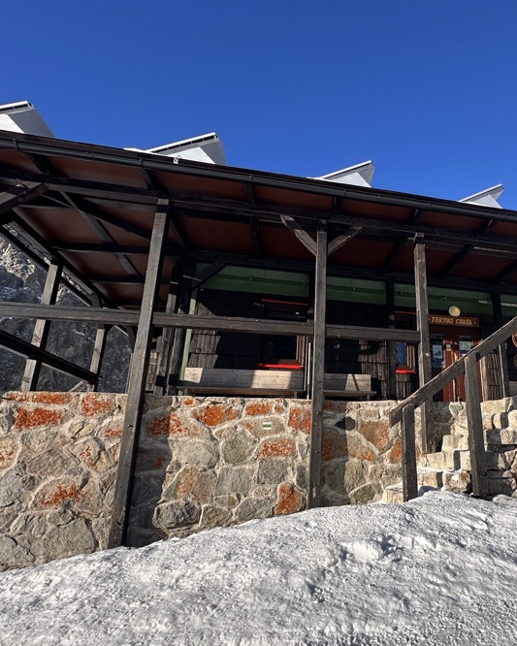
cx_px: 388
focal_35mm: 21
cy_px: 356
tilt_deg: +15.8
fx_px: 402
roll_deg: +0.8
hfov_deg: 61.8
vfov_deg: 77.4
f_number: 2.2
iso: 40
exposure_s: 1/690
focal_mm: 2.22
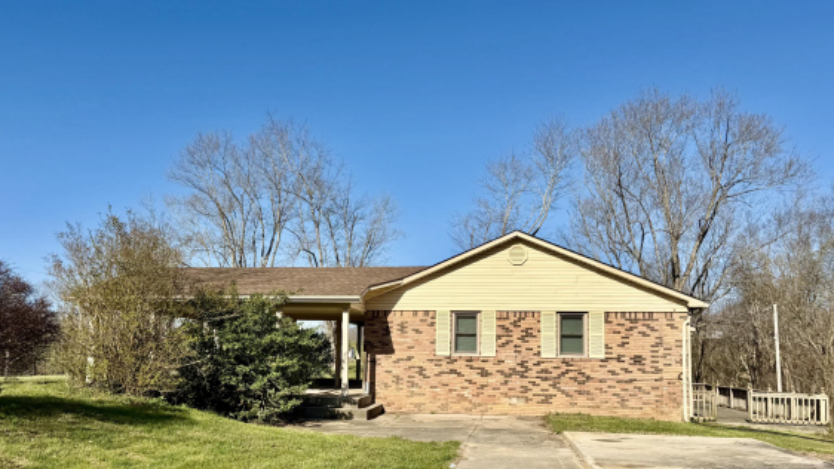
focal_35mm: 31
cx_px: 404
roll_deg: -1.2
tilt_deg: +5.8
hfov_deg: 62.6
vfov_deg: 37.5
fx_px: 685
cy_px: 298
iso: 80
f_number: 1.78
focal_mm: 6.76
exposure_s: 1/5714
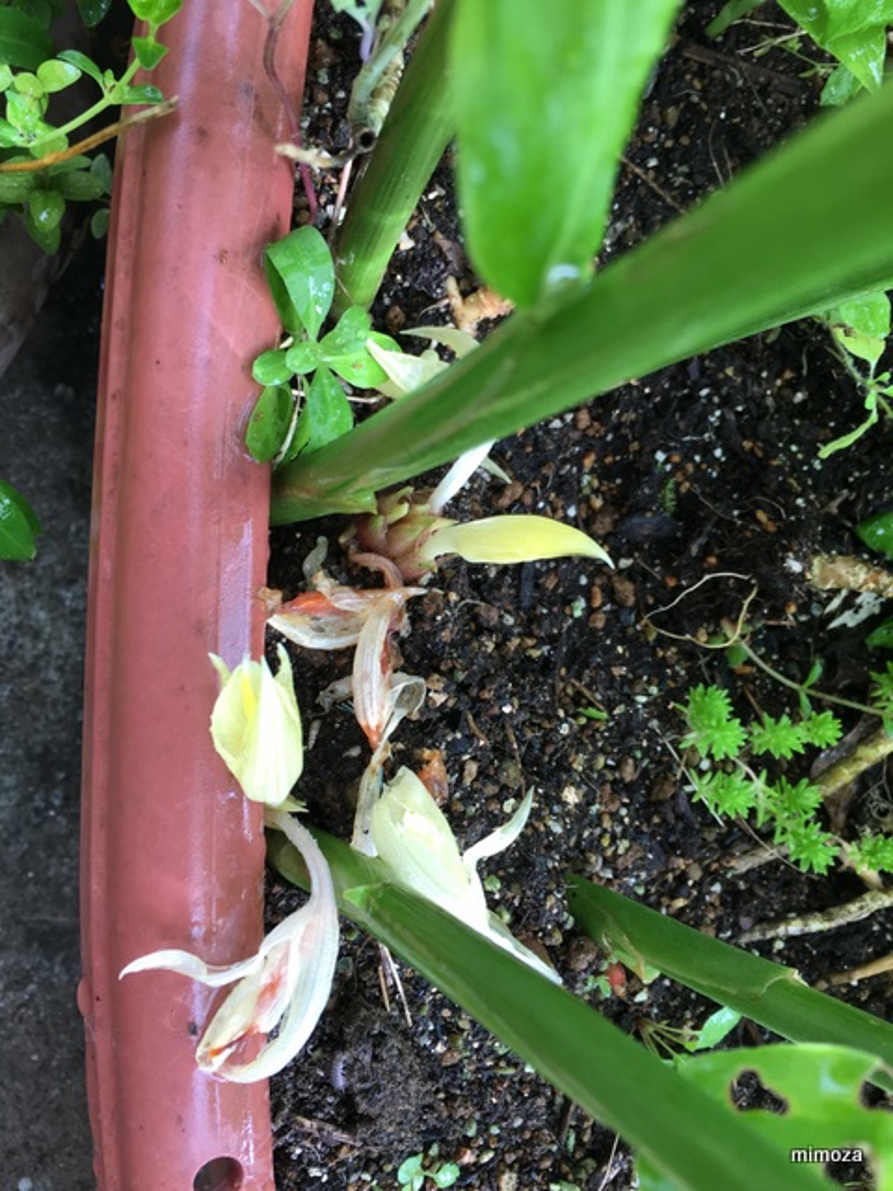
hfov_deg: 48.2
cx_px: 446
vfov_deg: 61.7
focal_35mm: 29
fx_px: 997
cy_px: 596
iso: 32
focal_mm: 4.15
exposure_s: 1/120
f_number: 2.2
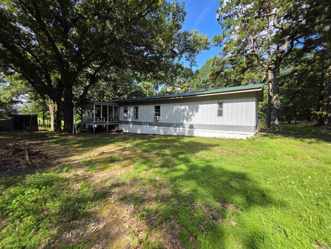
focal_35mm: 13
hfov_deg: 106.2
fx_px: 124
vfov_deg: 89.9
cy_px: 124
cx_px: 166
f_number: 1.9
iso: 40
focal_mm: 2.2
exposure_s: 1/1232
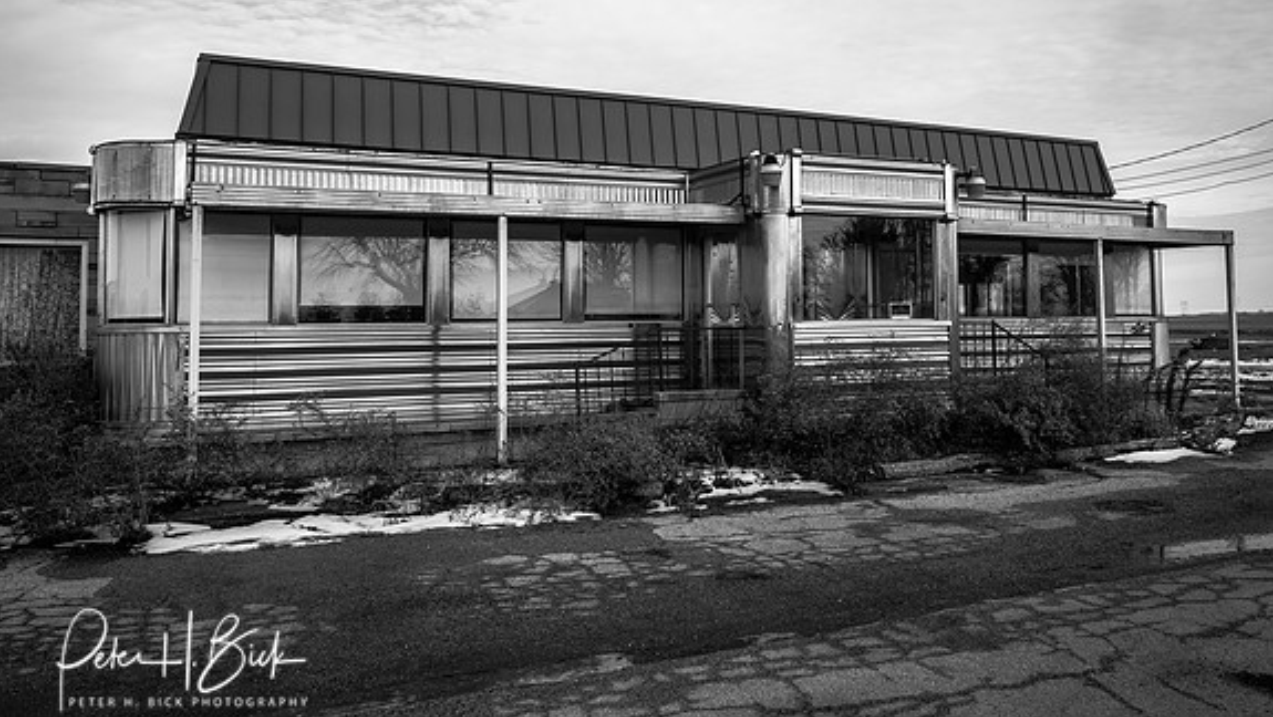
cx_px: 673
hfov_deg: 67.8
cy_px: 268
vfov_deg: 41.2
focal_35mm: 28
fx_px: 946
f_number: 8
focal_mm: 12
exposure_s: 1/400
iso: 320
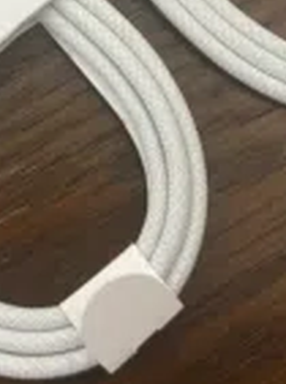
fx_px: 819
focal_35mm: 74
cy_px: 11
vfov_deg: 25.3
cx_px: 93
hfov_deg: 19.7
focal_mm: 5.7
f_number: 1.5
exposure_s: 1/50
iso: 320
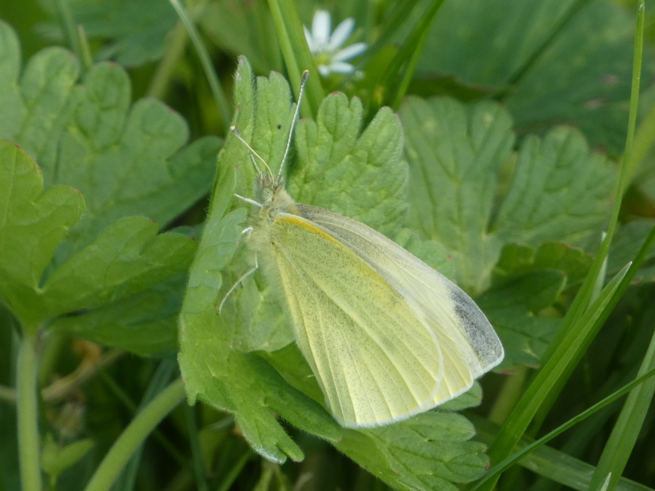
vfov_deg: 1.9
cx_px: 328
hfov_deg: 2.5
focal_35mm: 800
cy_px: 246
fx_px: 15140
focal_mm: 143.4
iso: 250
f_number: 5.6
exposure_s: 1/100
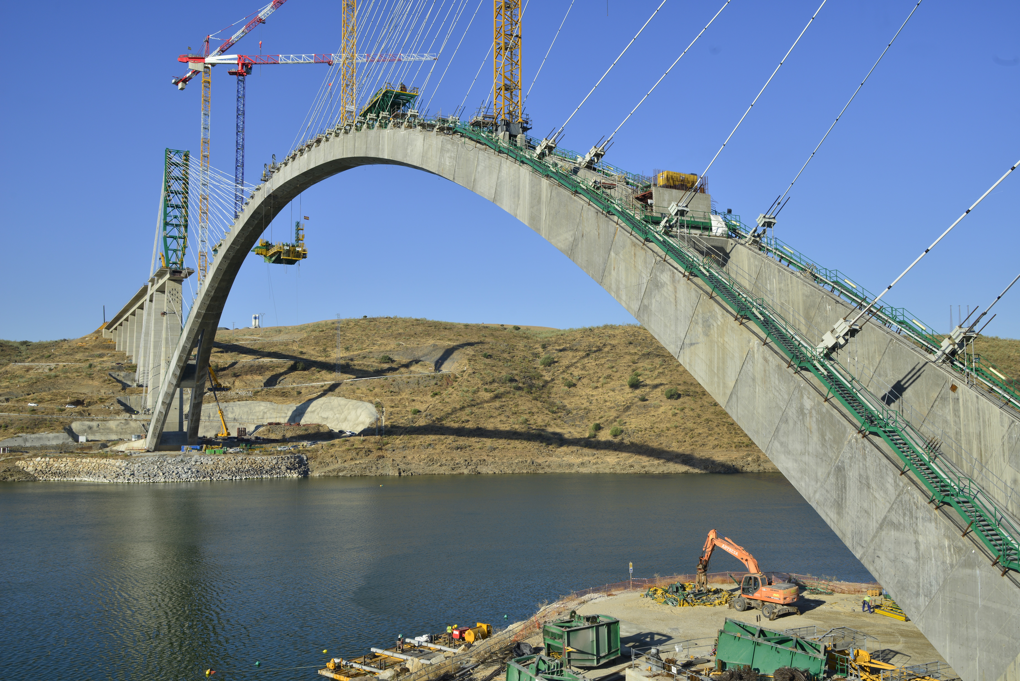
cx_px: 510
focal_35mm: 32
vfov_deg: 41.1
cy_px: 340
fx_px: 907
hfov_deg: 58.7
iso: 100
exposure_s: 1/250
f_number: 8
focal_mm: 32
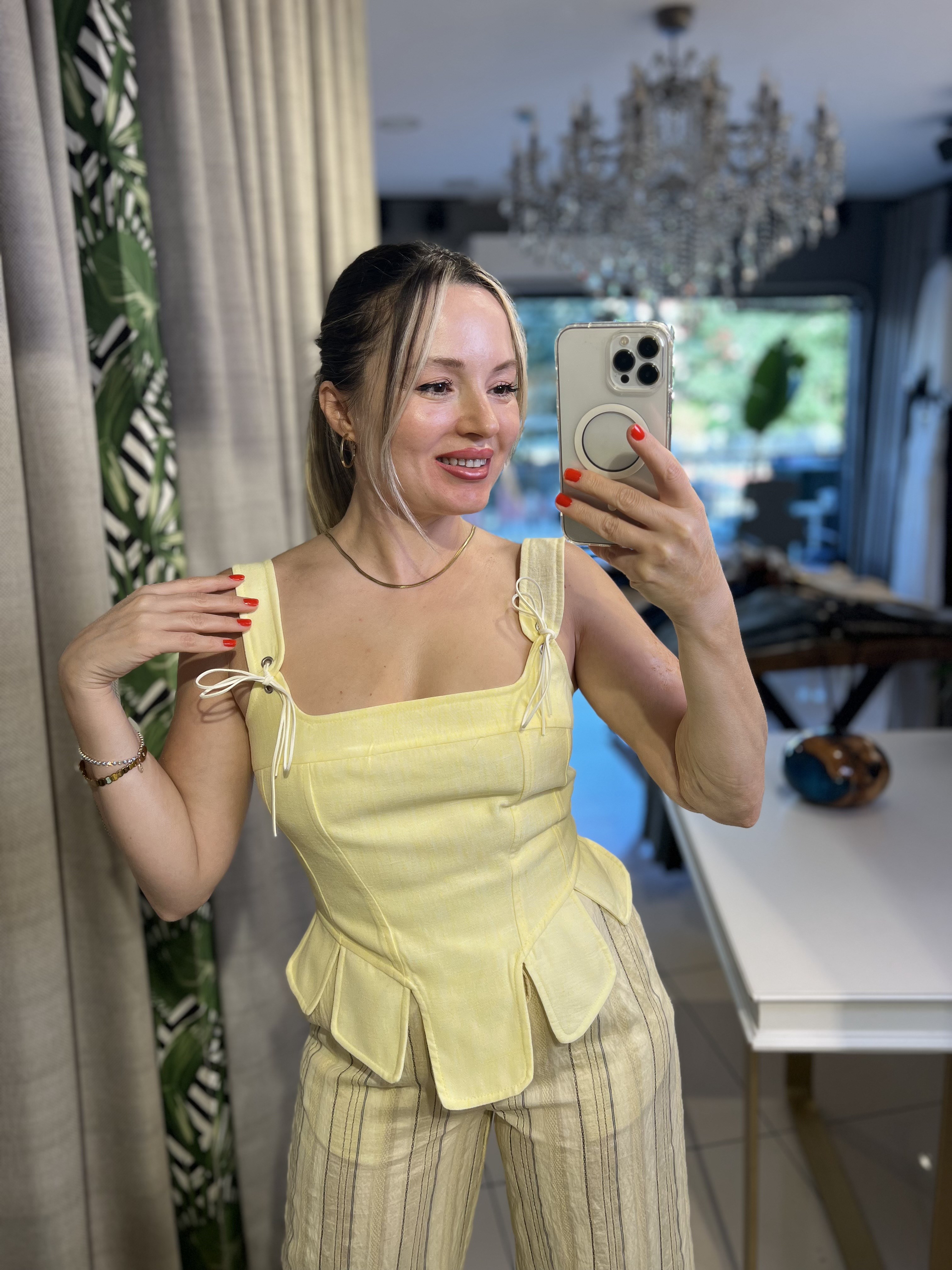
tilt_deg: -17.6
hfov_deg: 53.1
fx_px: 953
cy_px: 635
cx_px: 476
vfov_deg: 67.3
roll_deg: +2.5
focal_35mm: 26
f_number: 1.5
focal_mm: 5.7
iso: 40
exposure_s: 1/216
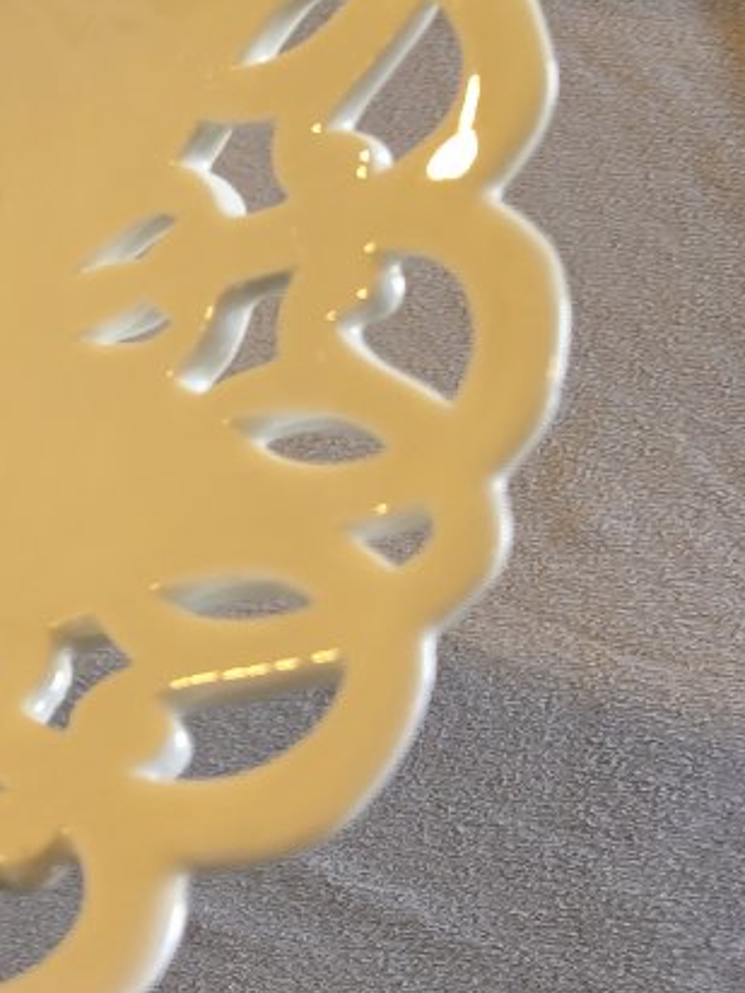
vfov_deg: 28.4
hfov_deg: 17.5
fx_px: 1923
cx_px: -617
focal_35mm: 67
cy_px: 212
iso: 50
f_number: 1.7
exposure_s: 1/59
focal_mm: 6.3
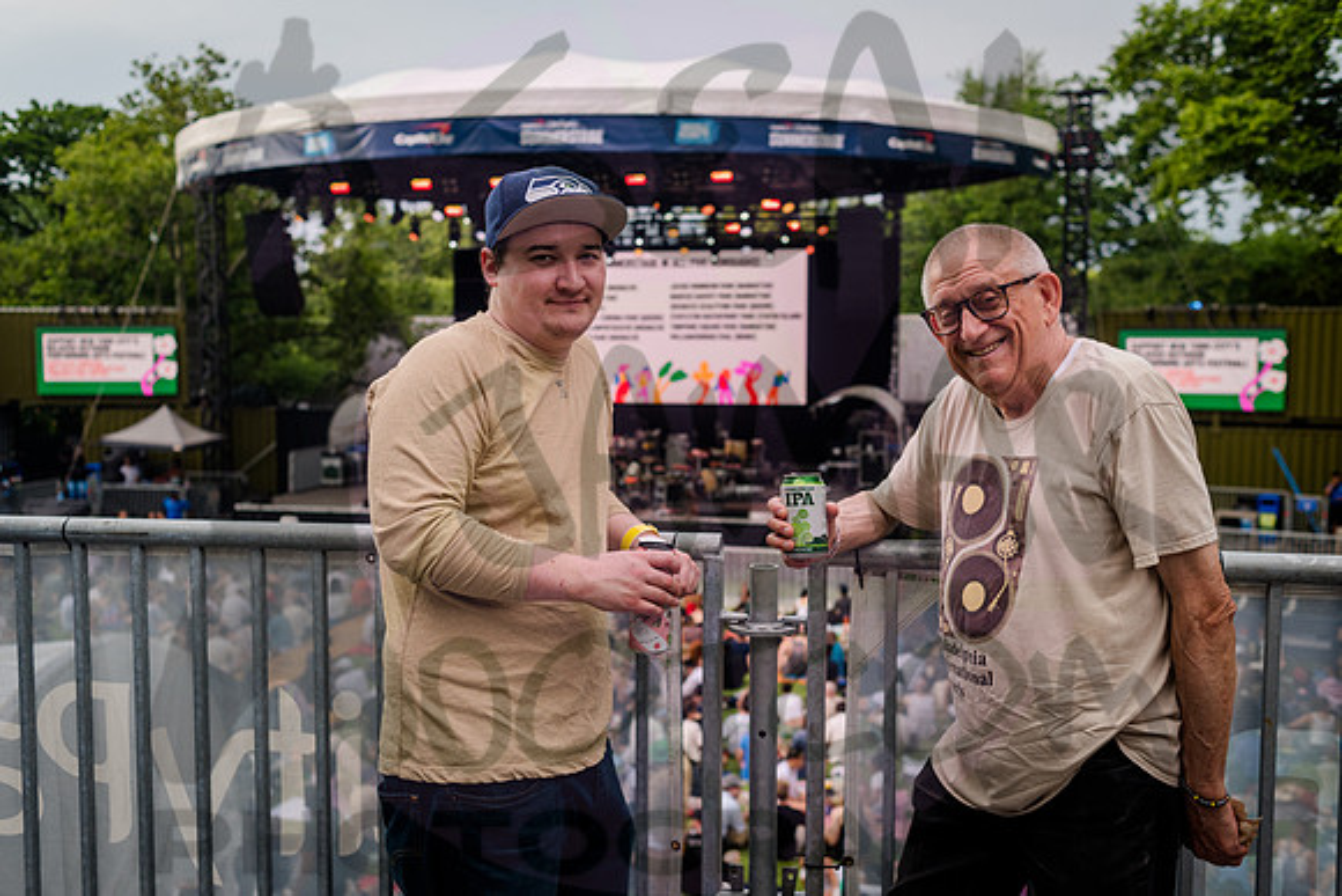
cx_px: 671
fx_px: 1305
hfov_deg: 54.4
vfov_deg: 37.9
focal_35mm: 35
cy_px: 448
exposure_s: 1/1600
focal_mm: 35
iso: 400
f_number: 3.5
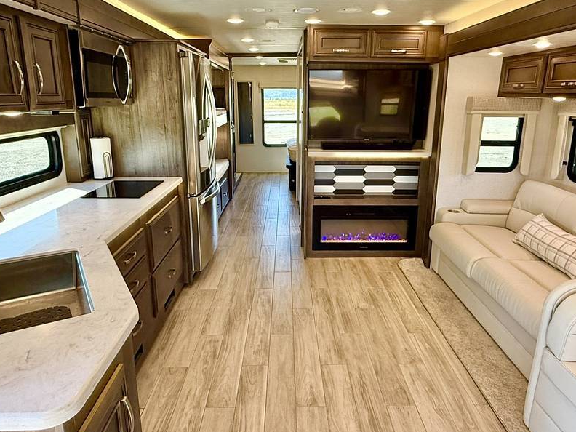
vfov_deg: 56.8
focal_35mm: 24
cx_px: 295
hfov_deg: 71.6
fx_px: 399
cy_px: 203
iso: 160
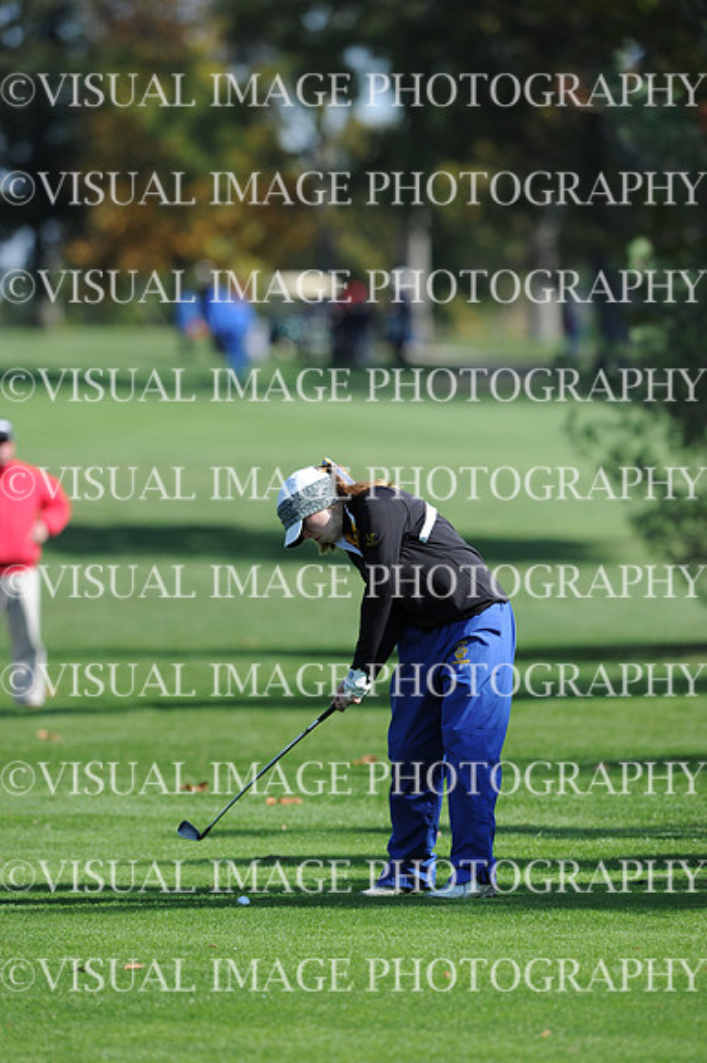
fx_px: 11797
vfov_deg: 5.2
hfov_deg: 3.4
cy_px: 532
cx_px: 354
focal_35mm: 400
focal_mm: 400
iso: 500
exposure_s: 1/2500
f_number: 5
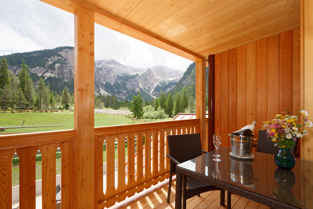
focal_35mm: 16
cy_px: 104
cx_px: 156
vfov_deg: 73.7
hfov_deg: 96.7
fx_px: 139
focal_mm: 16
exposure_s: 1/80
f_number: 11
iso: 100
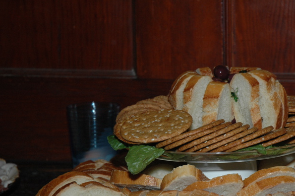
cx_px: 209
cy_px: 149
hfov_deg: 14.3
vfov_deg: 9.6
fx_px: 1171
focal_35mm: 143
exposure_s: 1/60
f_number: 5
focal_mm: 62
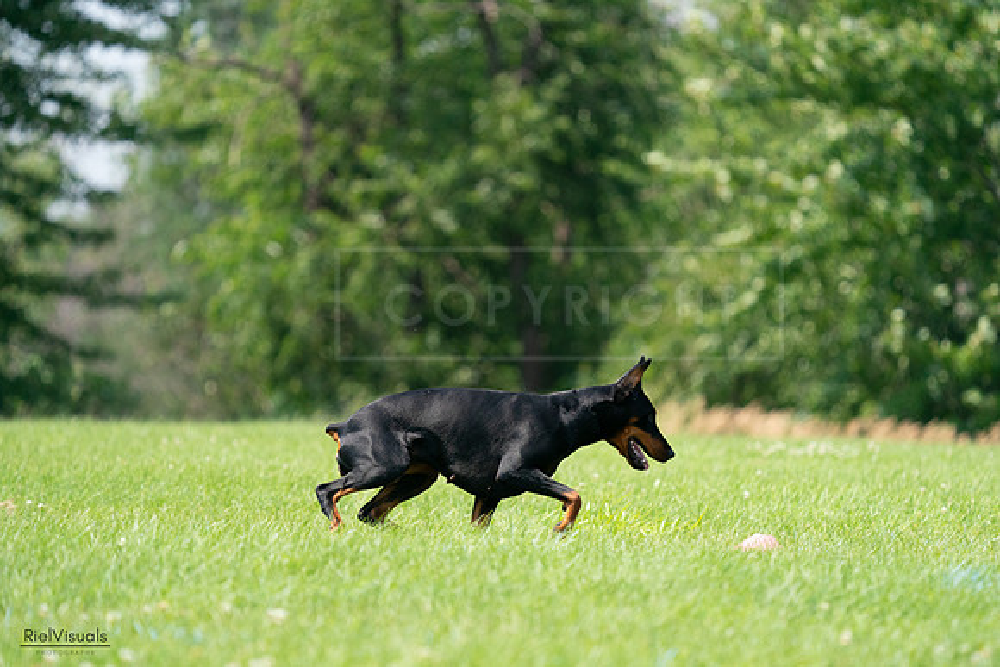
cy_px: 334
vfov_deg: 3.8
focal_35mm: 365
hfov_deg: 5.6
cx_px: 500
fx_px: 10141
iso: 2000
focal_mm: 365
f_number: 6.3
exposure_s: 1/4000
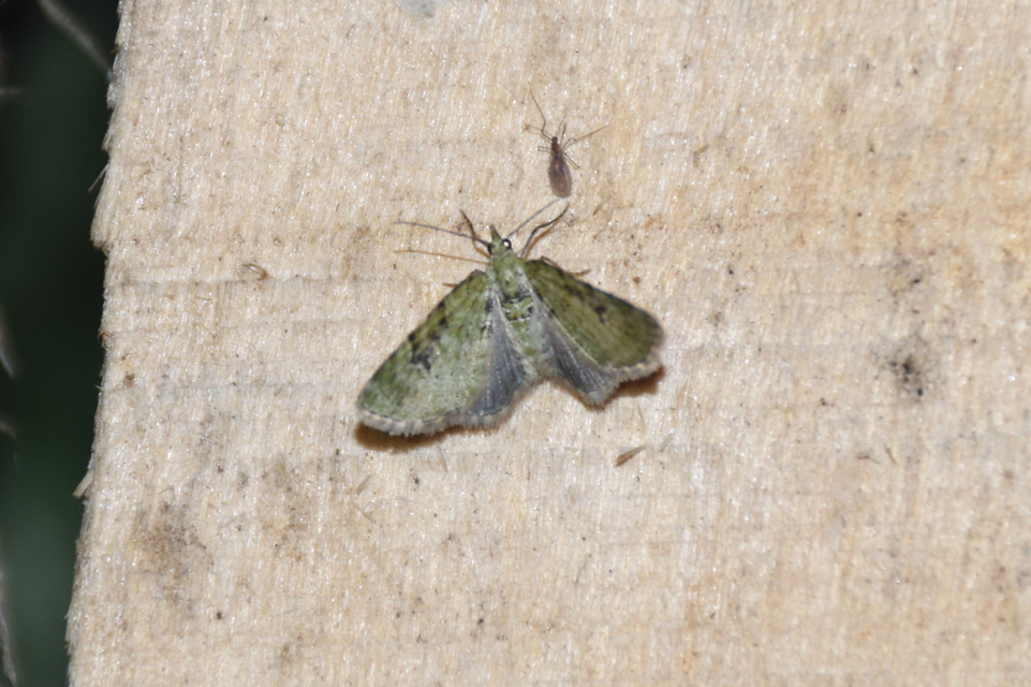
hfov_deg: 9.8
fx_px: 6012
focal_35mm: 210
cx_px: 516
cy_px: 344
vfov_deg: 6.5
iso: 320
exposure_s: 1/60
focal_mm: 140
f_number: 7.1
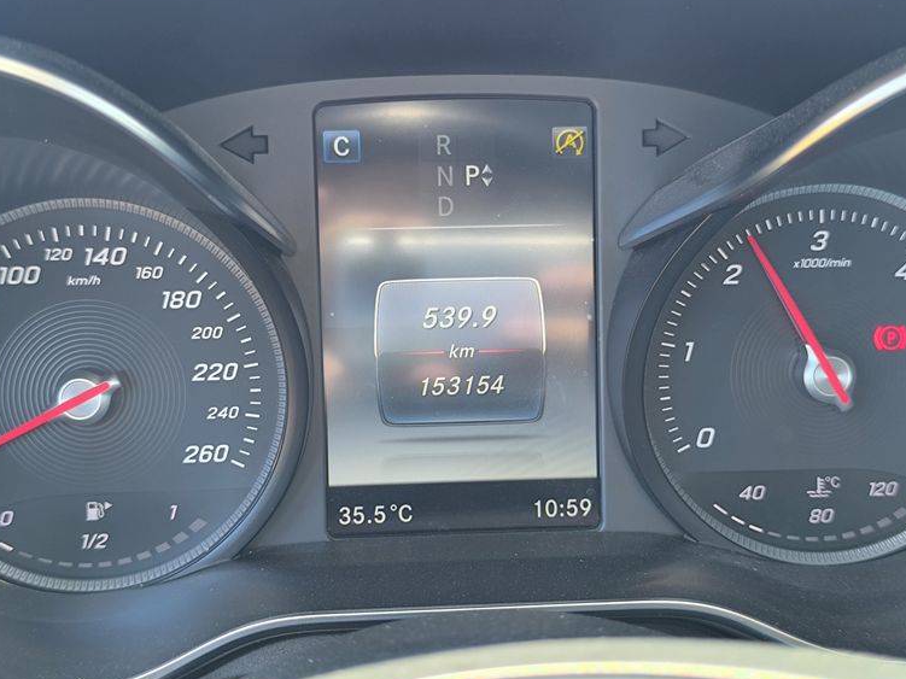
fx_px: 1282
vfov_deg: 29.7
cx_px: 451
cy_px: 344
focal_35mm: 49
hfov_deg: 38.9
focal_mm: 6.14
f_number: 1.65
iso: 250
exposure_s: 1/100
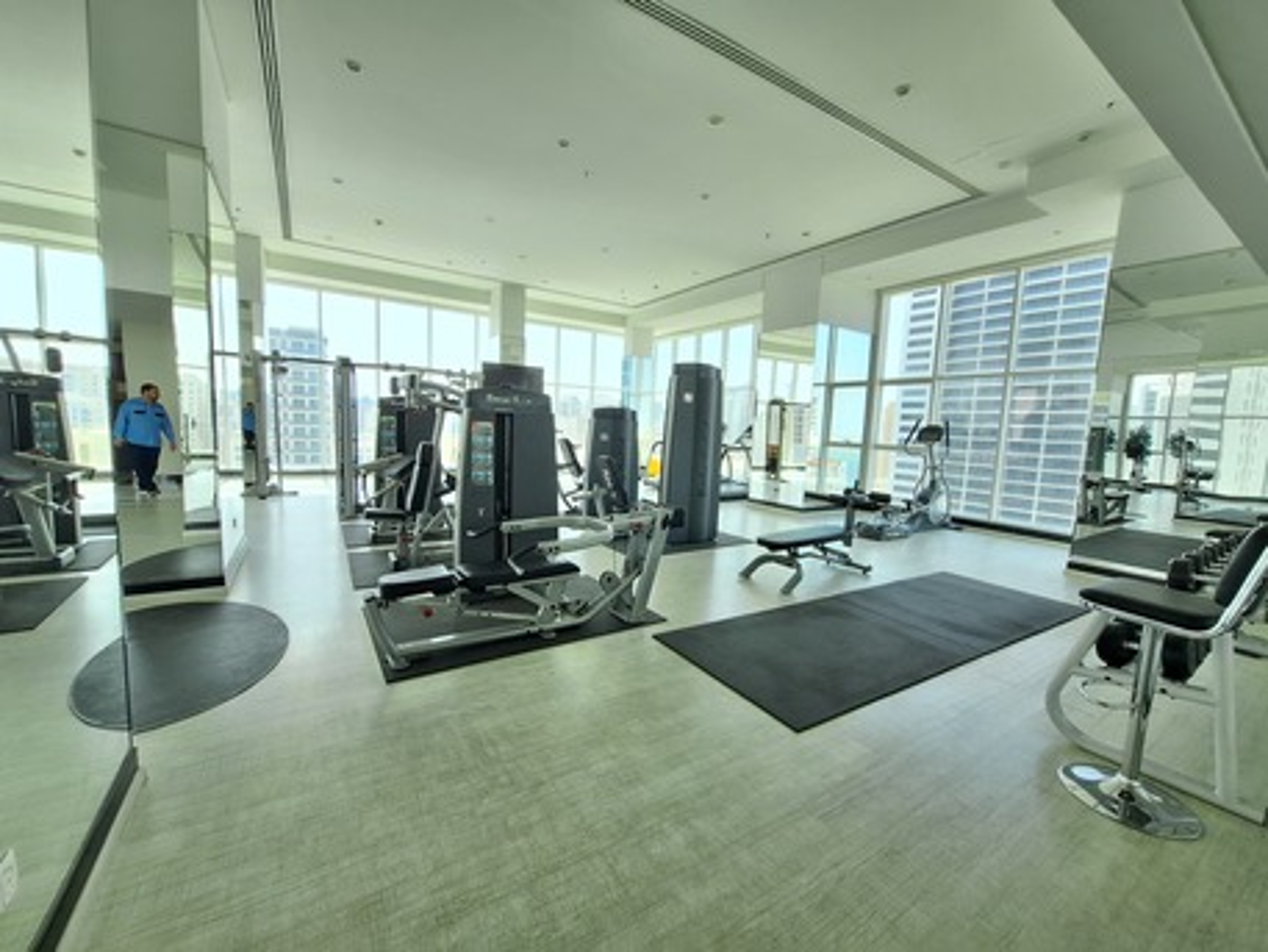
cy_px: 476
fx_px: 476
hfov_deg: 106.2
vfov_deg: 89.9
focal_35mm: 13
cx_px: 634
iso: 80
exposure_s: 1/100
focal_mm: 1.74
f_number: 2.2
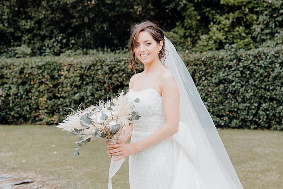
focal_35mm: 74
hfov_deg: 27.3
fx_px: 582
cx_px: 141
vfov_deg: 18.4
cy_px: 95
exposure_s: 1/160
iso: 125
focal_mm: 49
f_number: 3.5
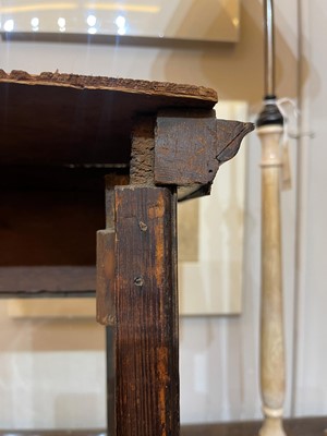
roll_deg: -0.6
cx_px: 164
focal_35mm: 26
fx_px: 327
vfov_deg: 67.3
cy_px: 218
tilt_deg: -1.7
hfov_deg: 53.1
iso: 200
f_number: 1.6
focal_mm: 5.1
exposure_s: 1/50
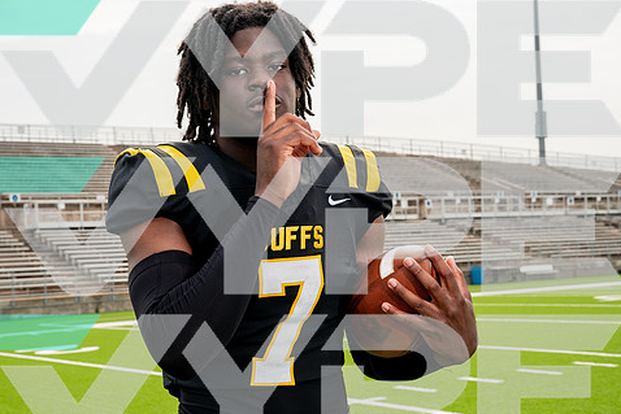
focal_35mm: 57
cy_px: 226
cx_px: 300
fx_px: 983
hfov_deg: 35.0
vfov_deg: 23.8
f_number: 8
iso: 100
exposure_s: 1/250
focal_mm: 47
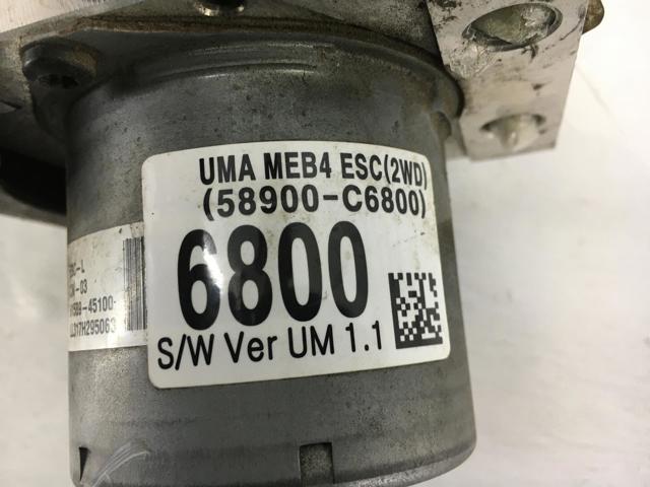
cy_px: 244
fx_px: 545
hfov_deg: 61.7
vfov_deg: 48.2
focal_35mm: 29
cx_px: 325
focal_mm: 4.15
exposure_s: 1/33
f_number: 2.2
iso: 32
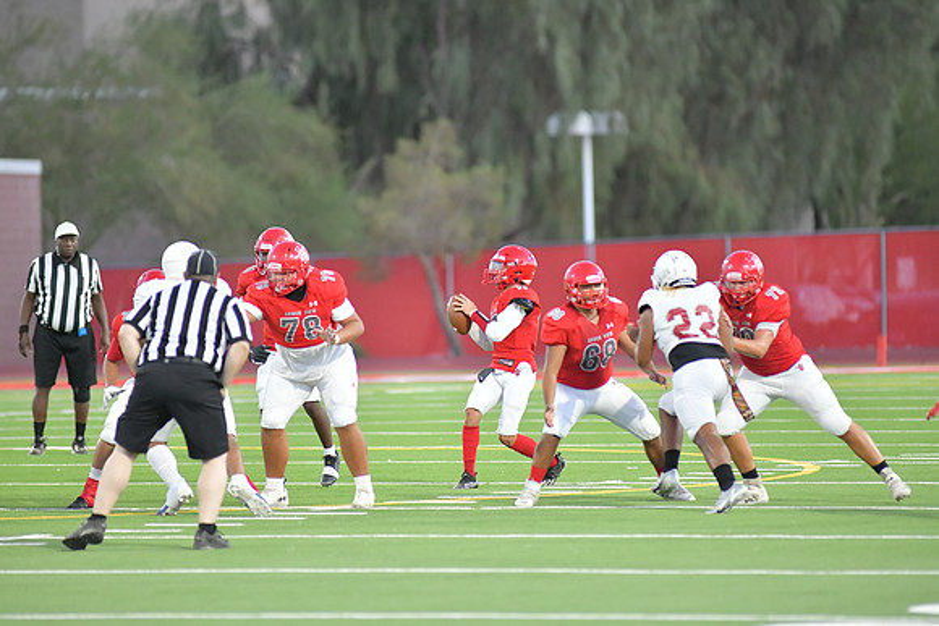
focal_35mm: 300
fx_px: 7826
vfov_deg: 4.6
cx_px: 470
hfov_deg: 6.9
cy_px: 313
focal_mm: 300
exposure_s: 1/1250
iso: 7200
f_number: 3.5
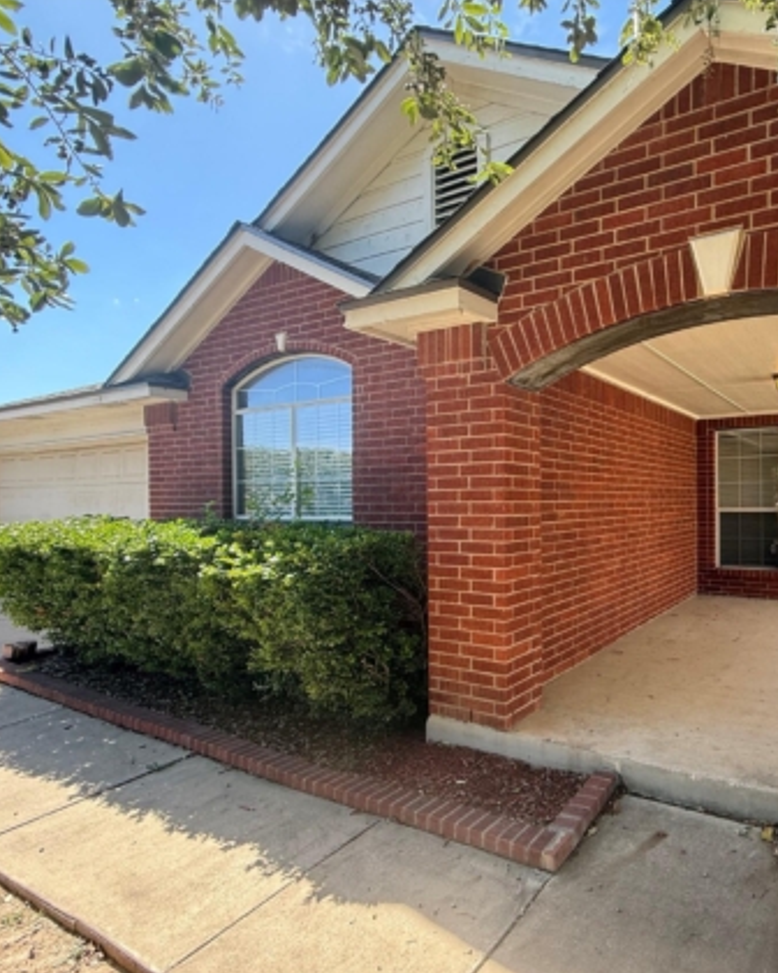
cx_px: 627
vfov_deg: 83.3
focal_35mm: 19
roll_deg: +0.0
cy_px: 503
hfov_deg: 64.3
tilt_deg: +1.2
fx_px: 547
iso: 64
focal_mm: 2.22
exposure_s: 1/194
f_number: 2.2
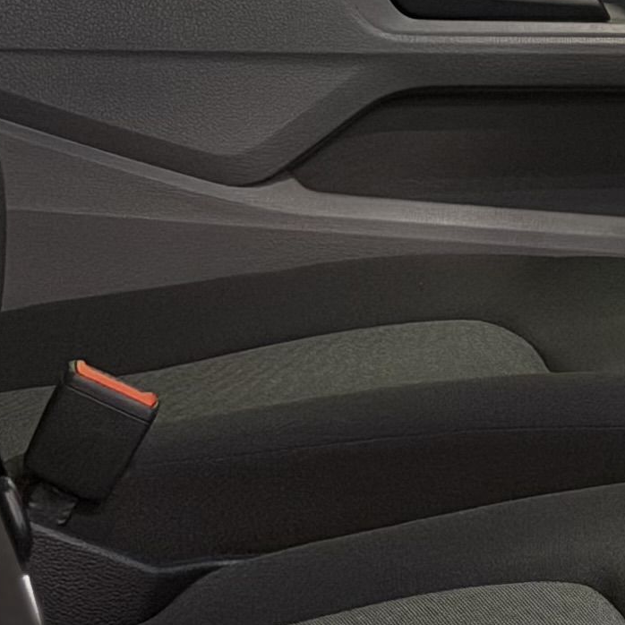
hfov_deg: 6.9
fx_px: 5005
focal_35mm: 245
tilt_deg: -4.8
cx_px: 1204
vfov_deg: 7.1
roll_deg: +0.5
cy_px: -175
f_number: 1.78
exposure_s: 1/60
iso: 100
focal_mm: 6.76
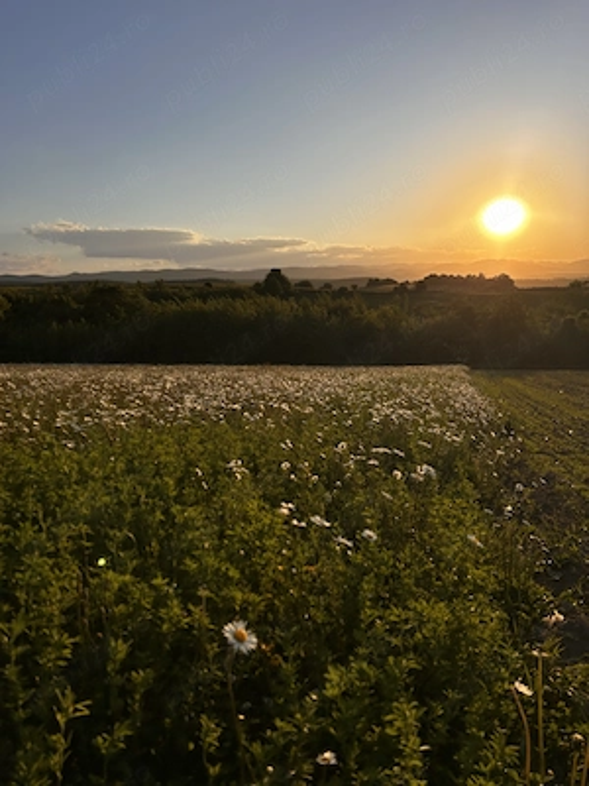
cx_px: 294
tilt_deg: -10.3
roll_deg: +2.0
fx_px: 590
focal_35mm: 26
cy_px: 393
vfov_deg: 67.3
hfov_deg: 53.1
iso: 50
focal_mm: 5.7
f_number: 1.5
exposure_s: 1/9434
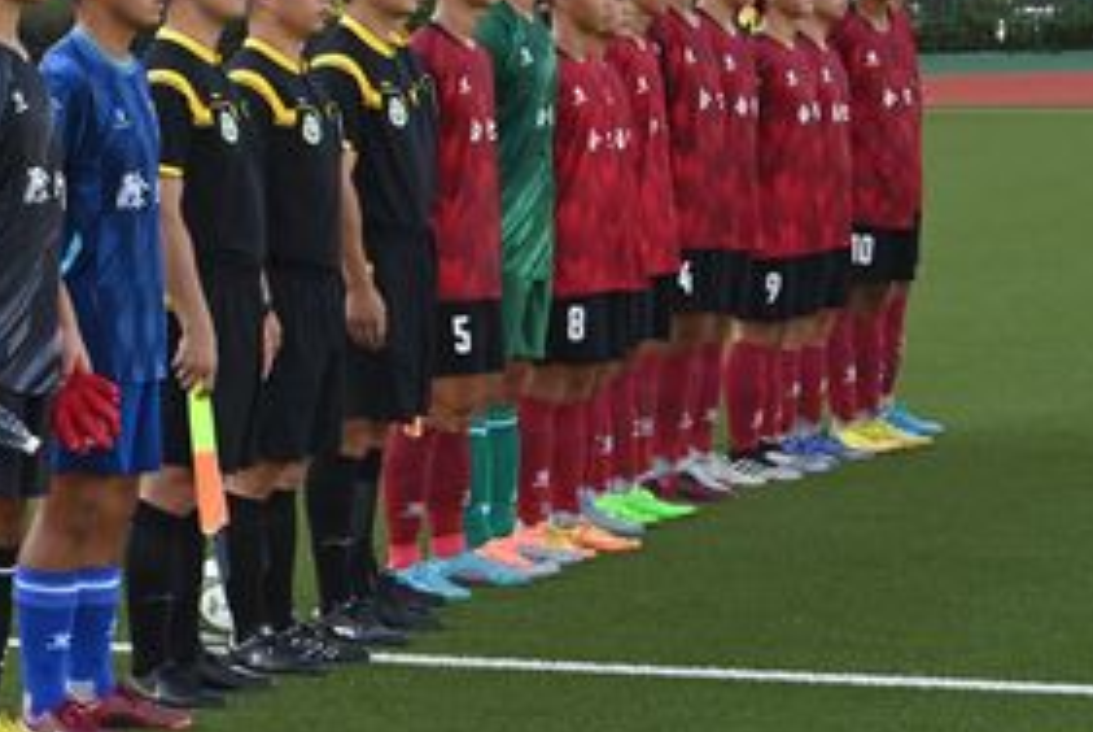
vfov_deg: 7.8
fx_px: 5349
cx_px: -642
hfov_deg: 11.1
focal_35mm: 176
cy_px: 234
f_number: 10
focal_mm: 55
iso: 640
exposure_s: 1/400
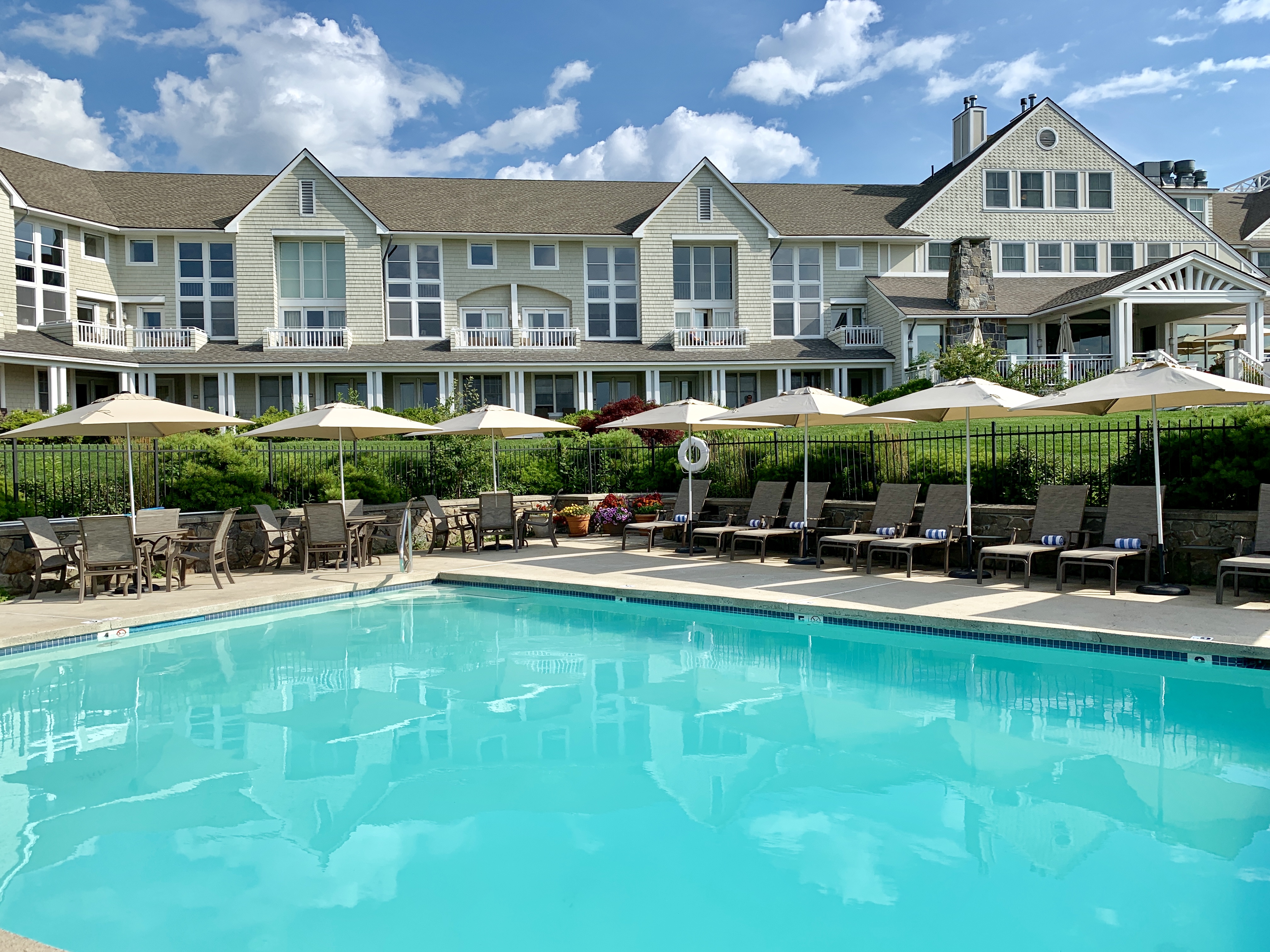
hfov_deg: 67.3
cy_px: 476
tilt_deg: -1.1
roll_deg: +0.6
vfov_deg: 53.1
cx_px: 635
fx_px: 954
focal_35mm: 26
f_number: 1.8
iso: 25
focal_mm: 4.25
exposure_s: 1/2611
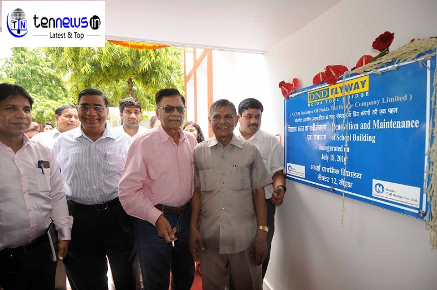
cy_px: 145
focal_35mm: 18
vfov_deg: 67.2
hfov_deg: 90.1
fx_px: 218
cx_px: 218
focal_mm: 12
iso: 200
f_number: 4
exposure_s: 1/200
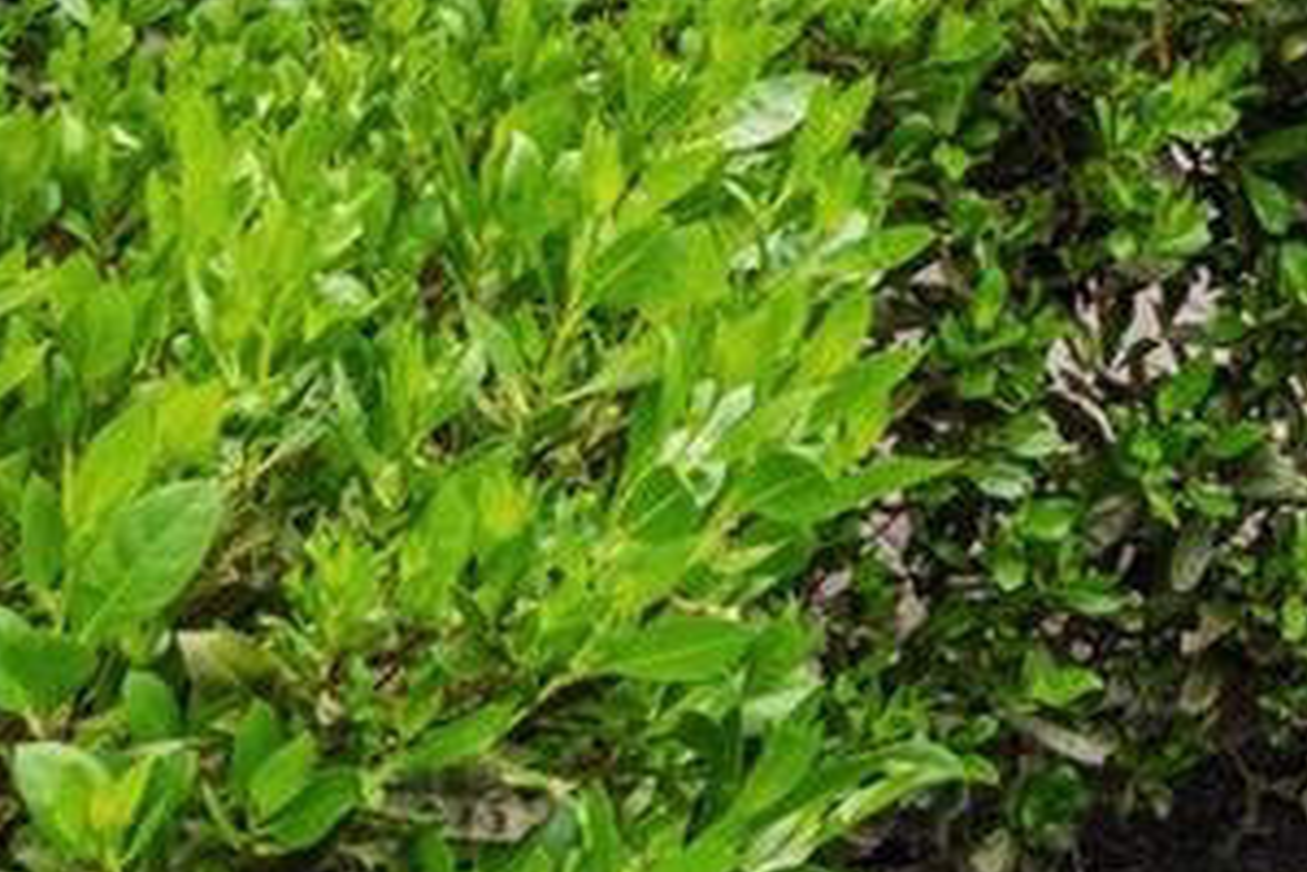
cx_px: 2631
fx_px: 3087
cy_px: -542
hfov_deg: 17.2
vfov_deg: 14.7
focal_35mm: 85
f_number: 14
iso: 250
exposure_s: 1/30
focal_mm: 16
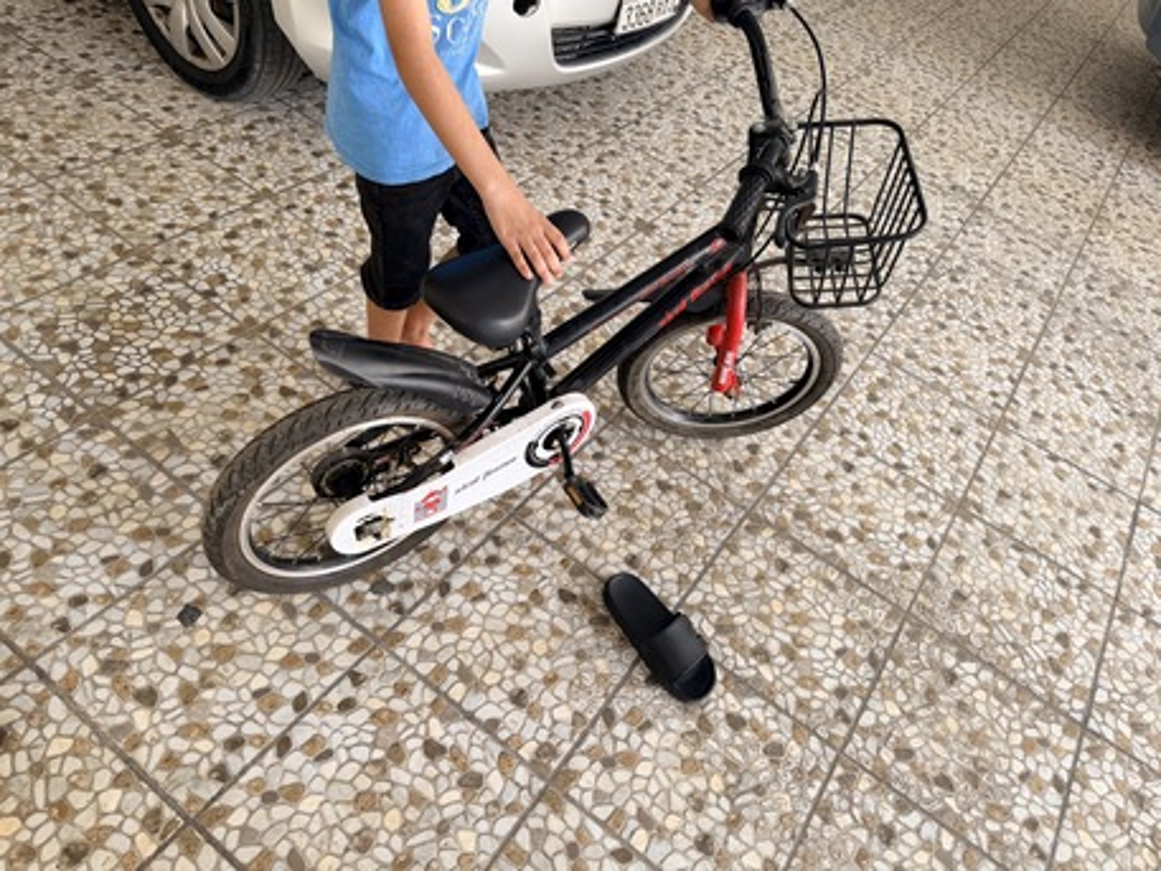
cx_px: 580
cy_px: 436
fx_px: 805
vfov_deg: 56.8
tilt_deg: -46.5
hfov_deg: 71.6
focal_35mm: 24
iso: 160
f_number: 1.78
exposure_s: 1/121
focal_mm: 6.76
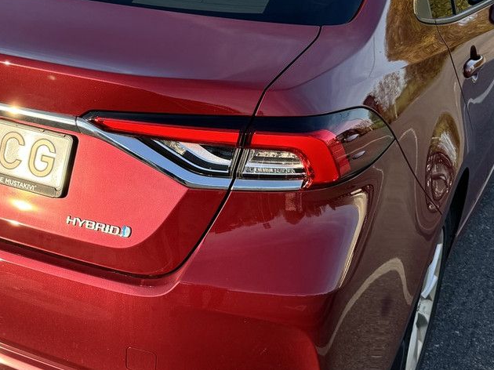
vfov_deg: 23.9
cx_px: 31
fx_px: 870
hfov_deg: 30.1
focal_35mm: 61
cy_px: 136
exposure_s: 1/1261
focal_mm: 6.76
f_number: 1.78
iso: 80
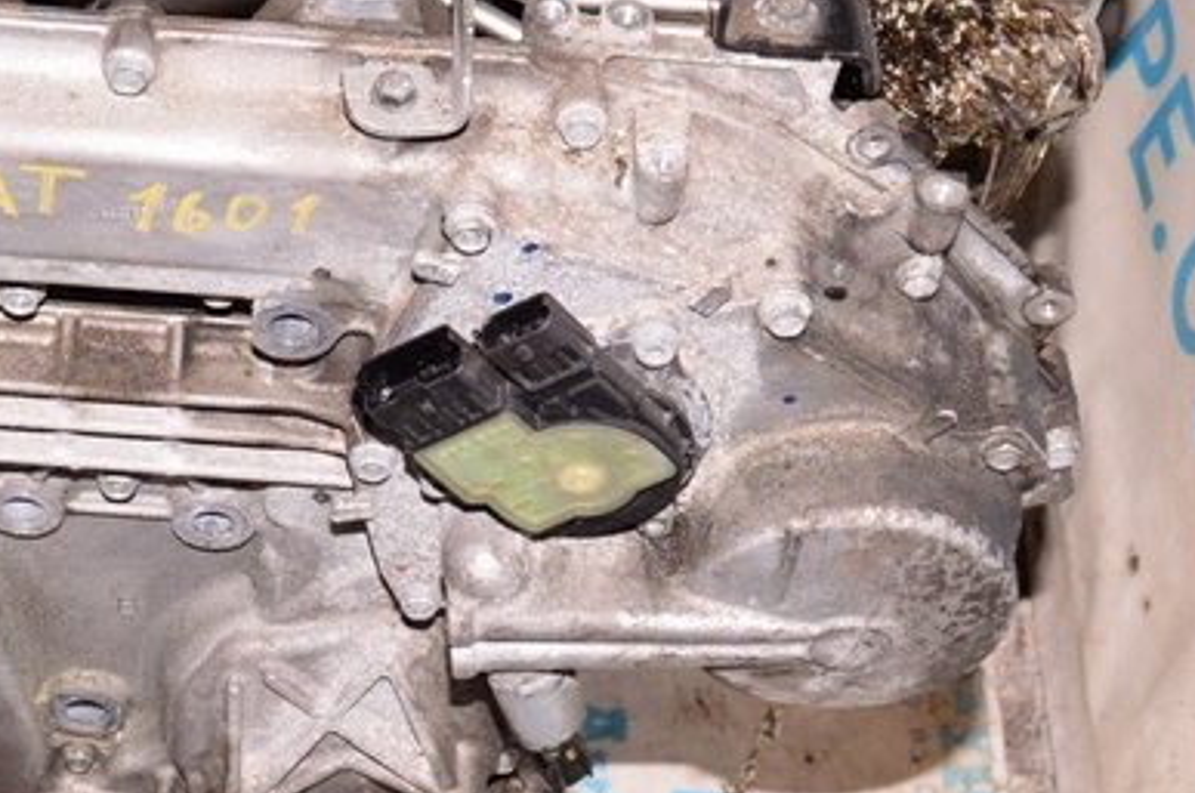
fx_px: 2762
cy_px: 443
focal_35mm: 83
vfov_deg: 16.3
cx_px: 216
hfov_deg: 24.0
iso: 1600
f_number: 8
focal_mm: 21
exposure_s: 1/100
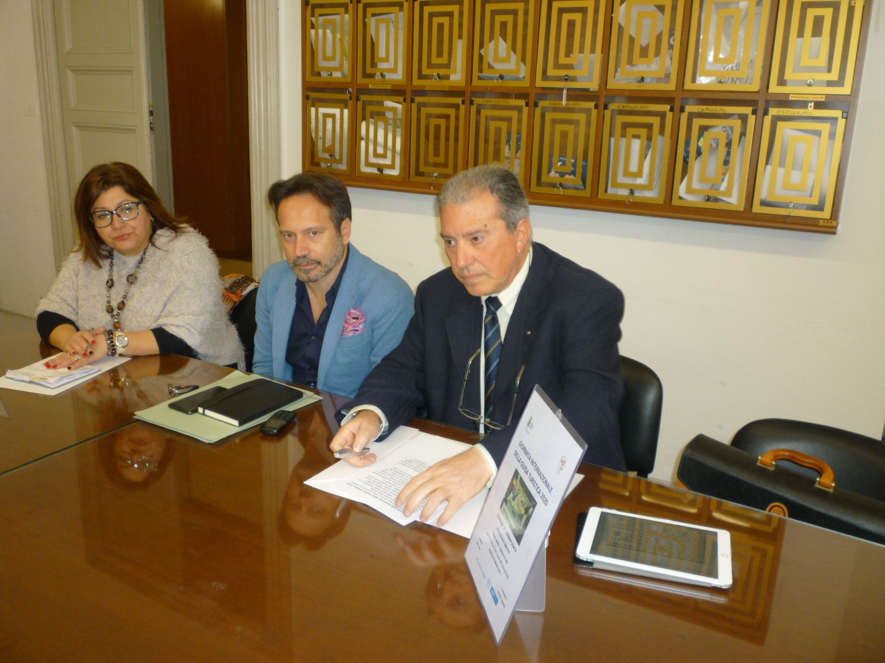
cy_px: 332
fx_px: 741
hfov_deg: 61.7
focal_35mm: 29
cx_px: 442
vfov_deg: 48.2
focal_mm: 5.2
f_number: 3.3
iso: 125
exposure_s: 1/30
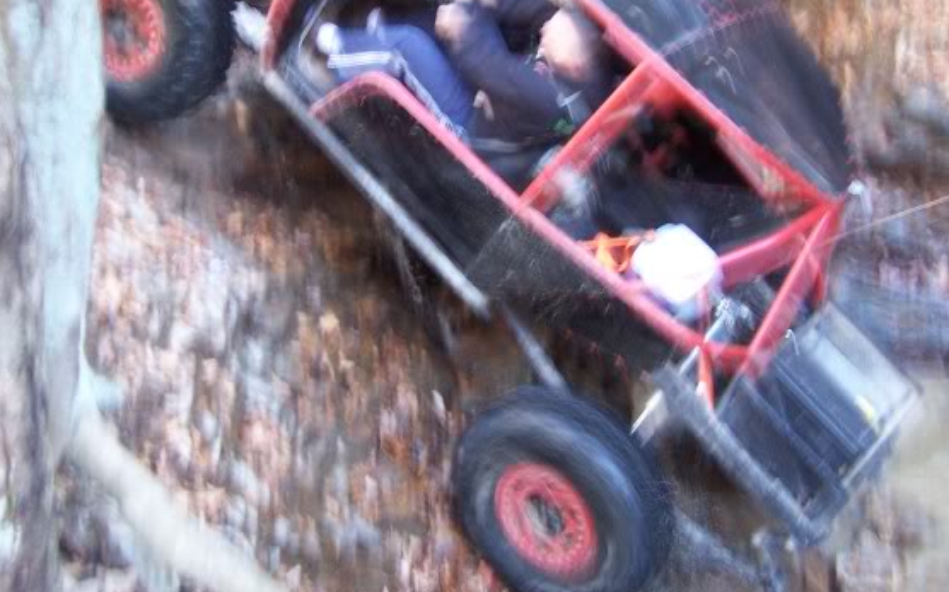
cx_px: 408
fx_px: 1499
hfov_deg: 35.1
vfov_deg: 22.2
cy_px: 157
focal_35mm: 58
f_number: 2.8
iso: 140
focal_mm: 6.3
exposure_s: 1/10
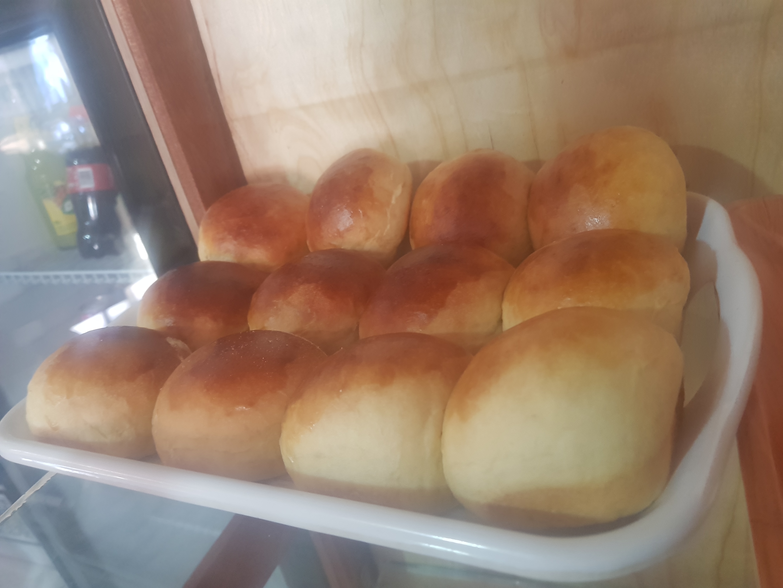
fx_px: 588
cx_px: 392
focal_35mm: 26
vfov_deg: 53.1
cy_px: 294
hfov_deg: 67.3
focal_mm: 4.2
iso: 200
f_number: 1.7
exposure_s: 1/11
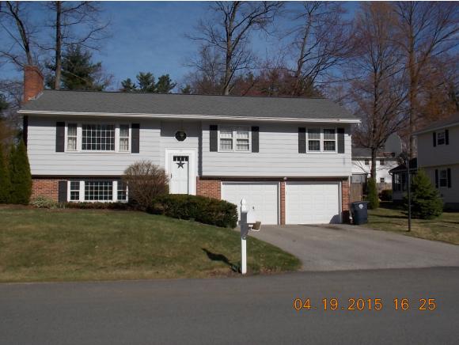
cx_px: 230
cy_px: 172
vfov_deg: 41.8
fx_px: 451
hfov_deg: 53.9
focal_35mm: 34
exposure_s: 1/1500
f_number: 3.4
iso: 80
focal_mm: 6.1
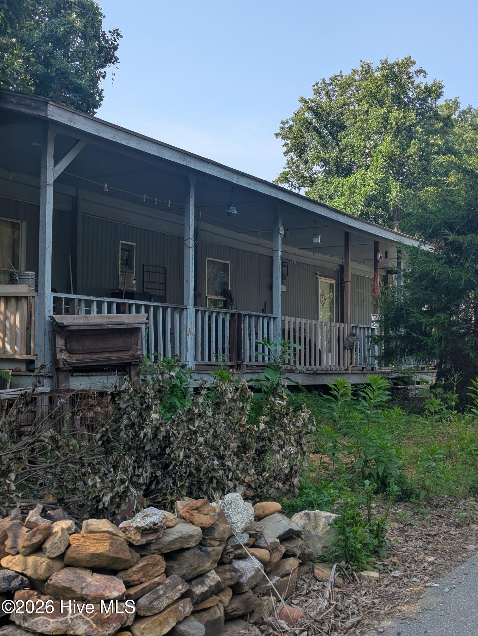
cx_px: 239
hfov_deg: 30.3
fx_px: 882
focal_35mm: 48
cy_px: 318
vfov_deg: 39.6
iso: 48
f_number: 1.85
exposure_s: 1/1206
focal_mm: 6.81
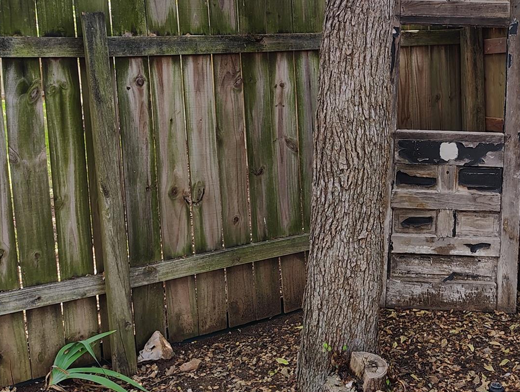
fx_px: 692
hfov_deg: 39.4
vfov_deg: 31.2
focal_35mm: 46
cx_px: 422
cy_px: 117
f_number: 1.8
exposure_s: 1/120
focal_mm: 5.56
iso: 115
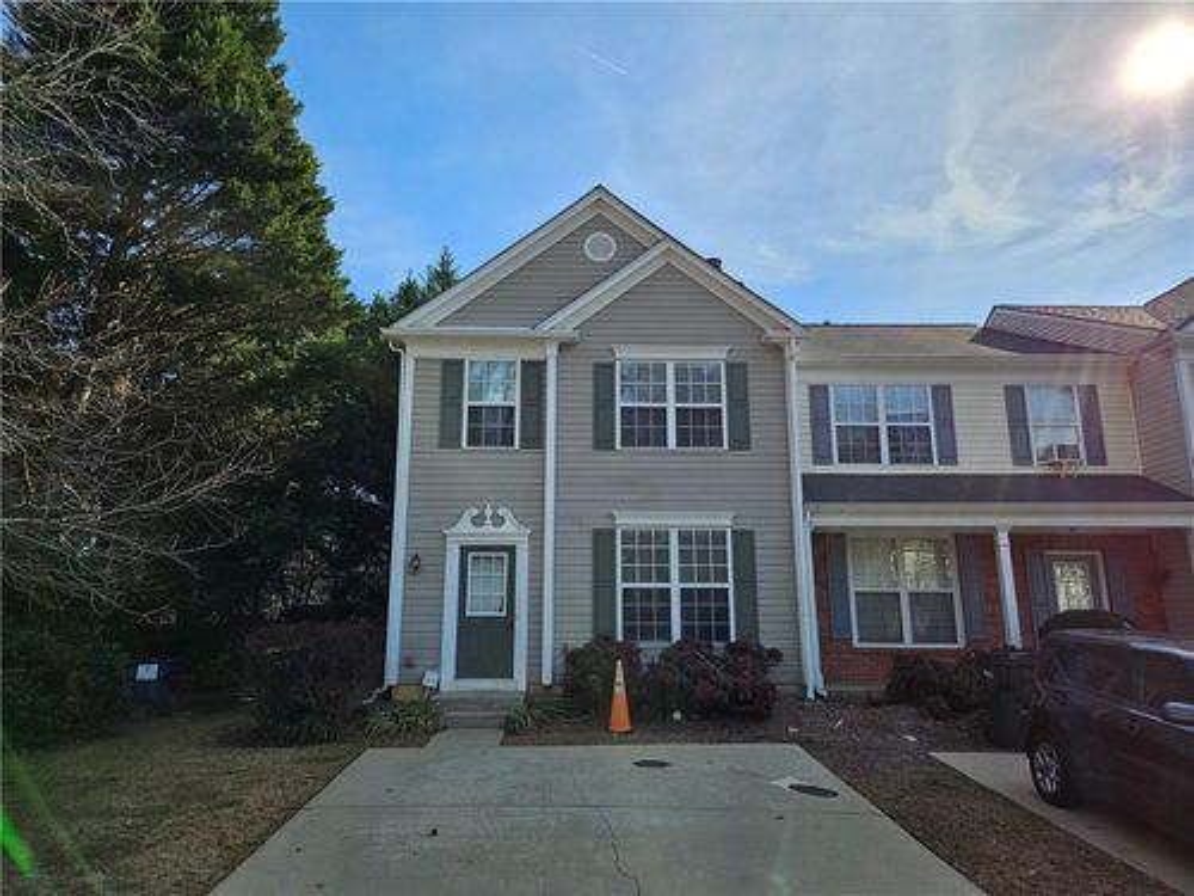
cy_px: 448
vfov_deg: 58.9
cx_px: 597
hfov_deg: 73.9
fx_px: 793
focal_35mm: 23
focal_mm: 5.4
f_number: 1.8
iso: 25
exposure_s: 1/1584
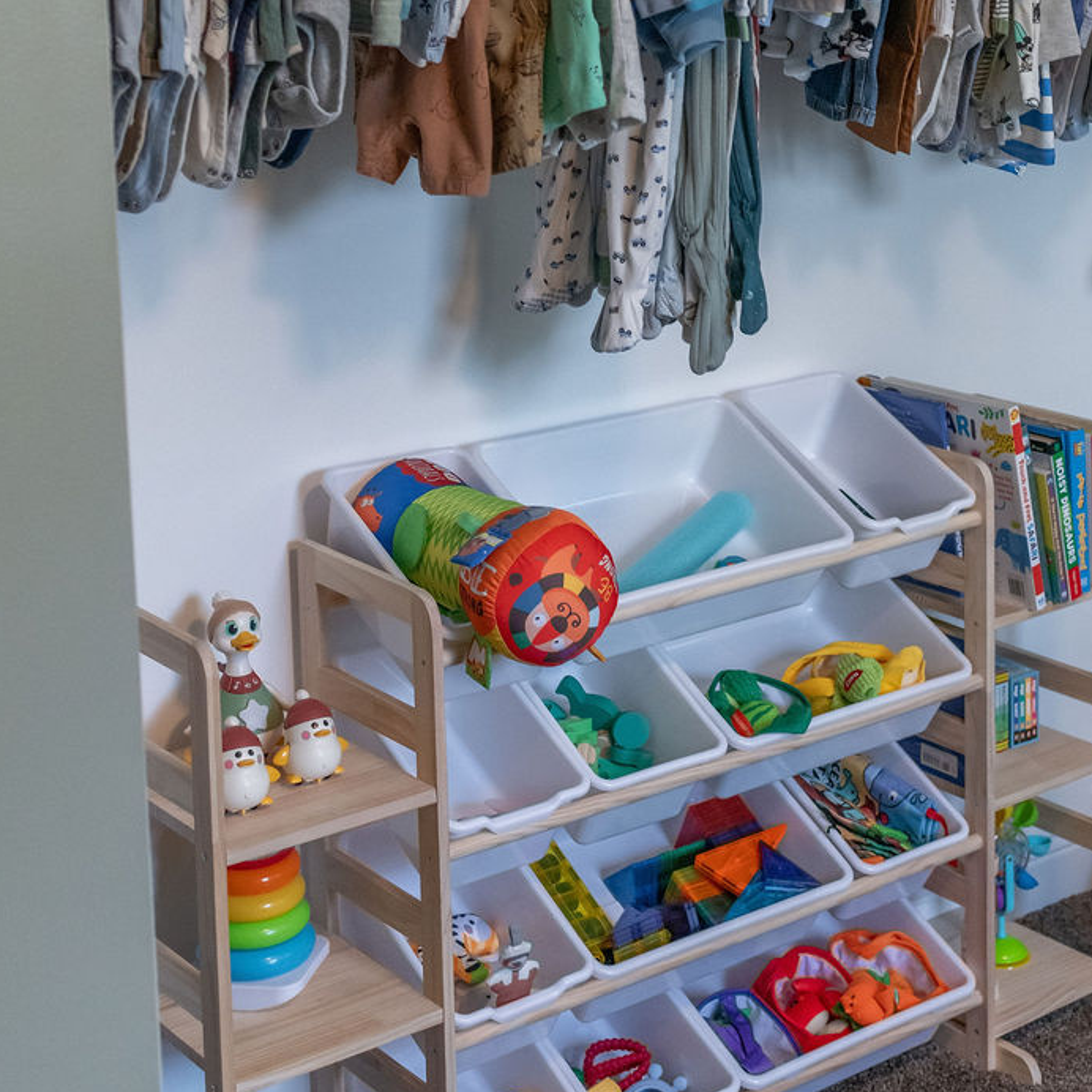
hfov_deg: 25.9
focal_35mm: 66
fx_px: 2356
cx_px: 787
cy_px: 175
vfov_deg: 25.5
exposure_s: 1/250
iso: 1250
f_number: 2.8
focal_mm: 35
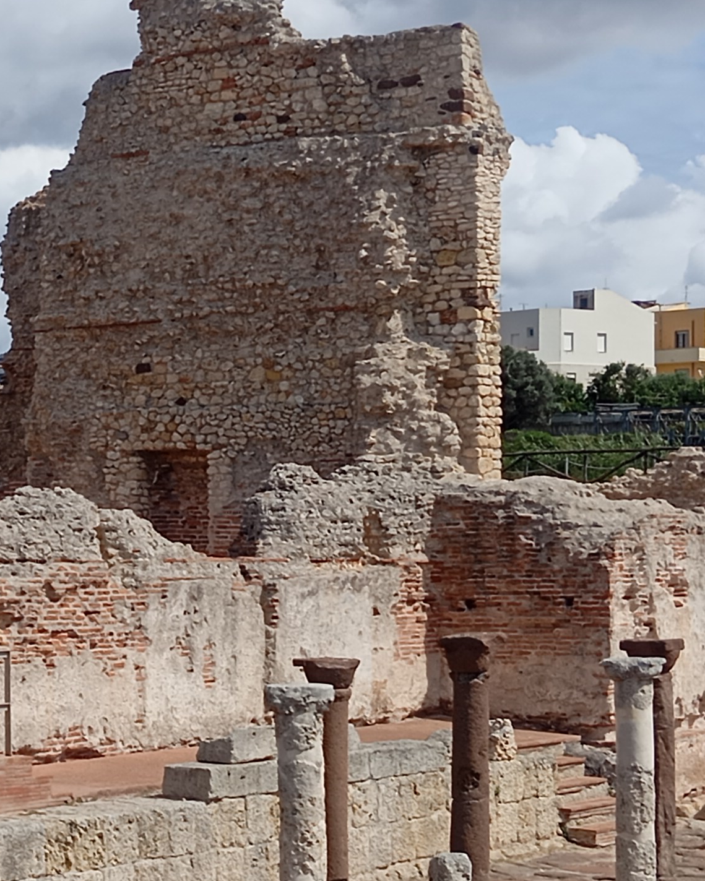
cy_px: 586
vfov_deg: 19.5
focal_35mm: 98
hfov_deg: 15.1
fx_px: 2556
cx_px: -171
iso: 114
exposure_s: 1/1250
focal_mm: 4.22
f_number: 1.8
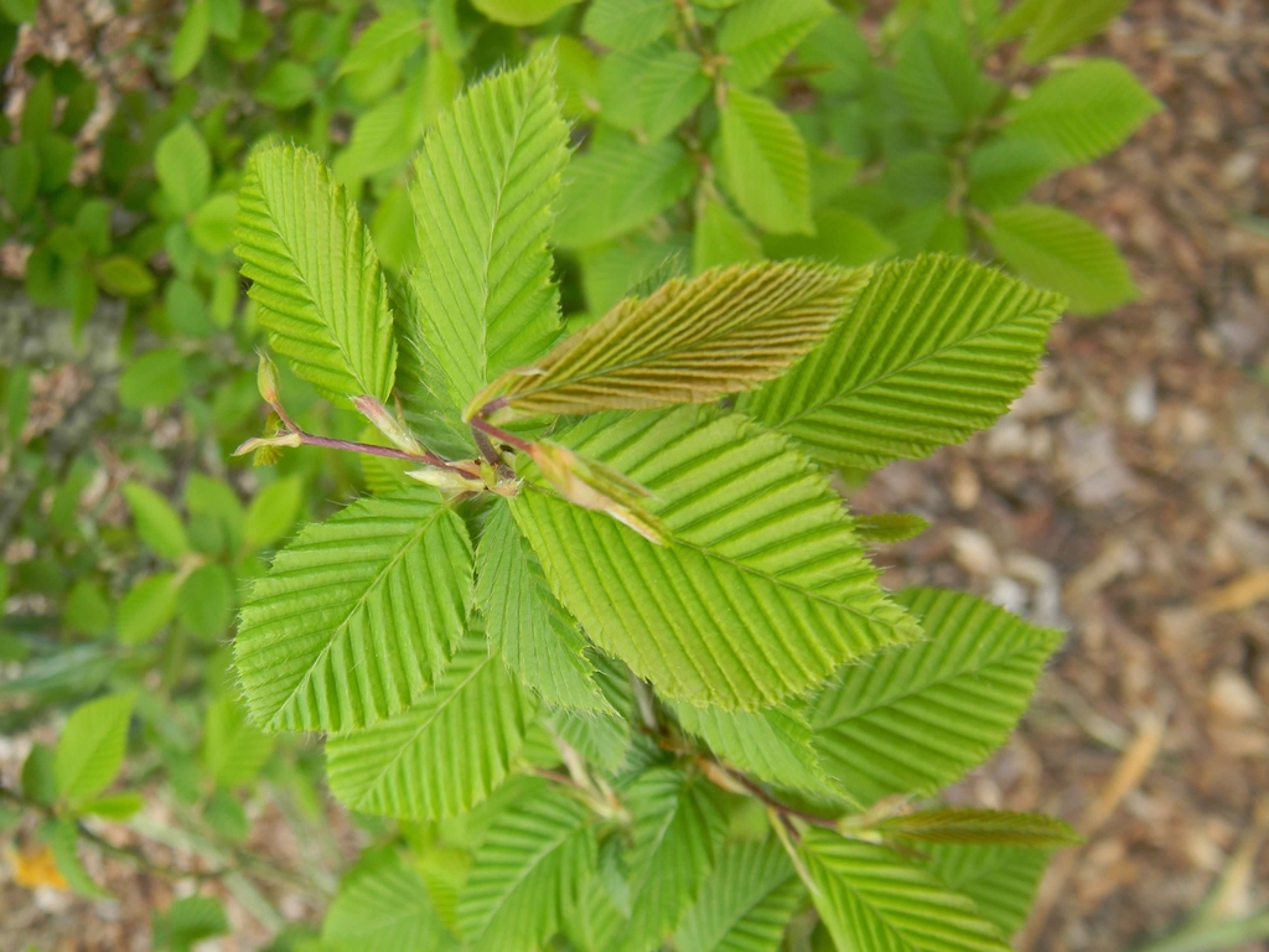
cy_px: 476
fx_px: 1136
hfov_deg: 58.4
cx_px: 634
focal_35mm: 31
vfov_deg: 45.4
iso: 80
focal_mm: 7.3
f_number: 3.8
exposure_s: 1/208
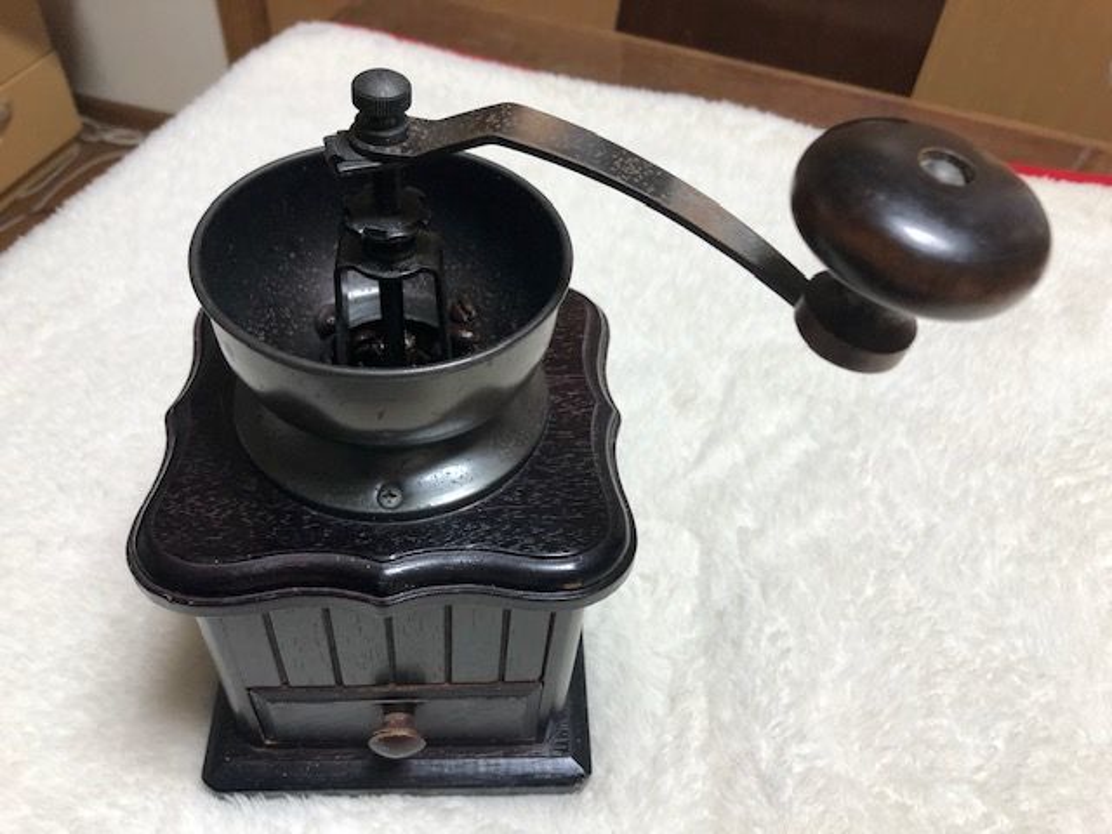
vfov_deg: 49.7
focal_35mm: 28
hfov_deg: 63.4
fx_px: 899
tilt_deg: -47.6
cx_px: 556
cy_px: 417
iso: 32
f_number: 1.8
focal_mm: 3.99
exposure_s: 1/20
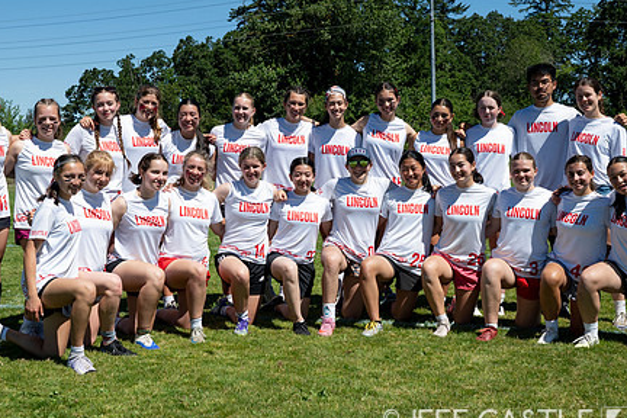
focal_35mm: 53
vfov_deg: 25.5
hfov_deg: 37.5
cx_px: 278
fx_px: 923
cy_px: 173
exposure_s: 1/2000
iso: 220
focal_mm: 36
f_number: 5.6
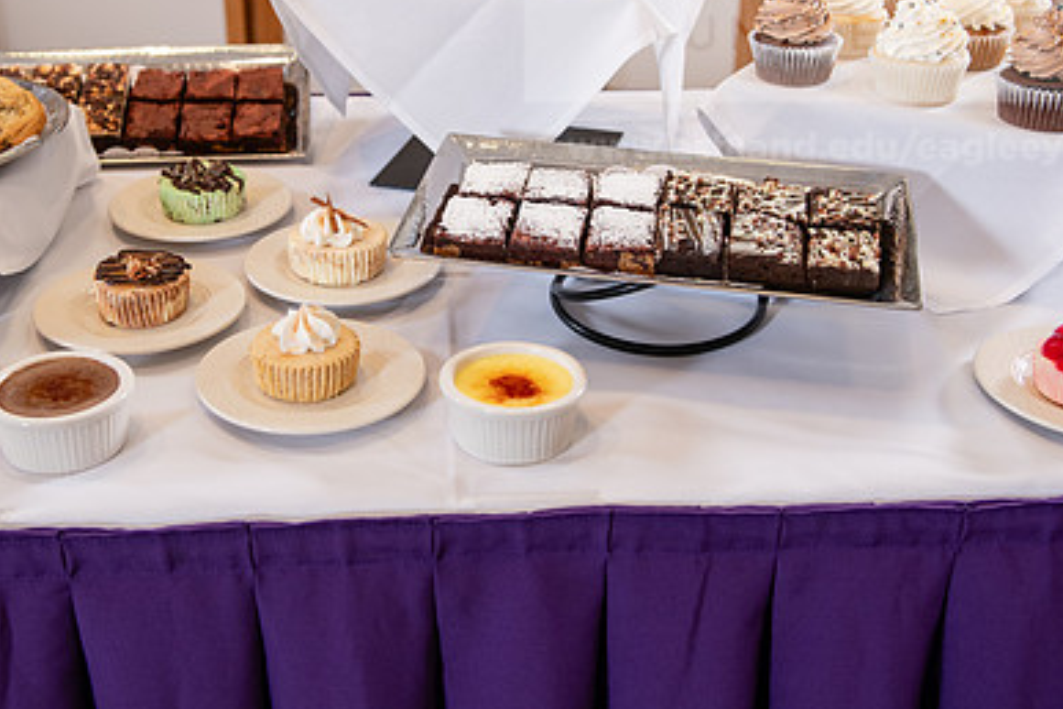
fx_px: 1506
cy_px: 205
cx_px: 442
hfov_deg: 38.8
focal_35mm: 51
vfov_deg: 26.2
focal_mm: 34
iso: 400
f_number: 3.5
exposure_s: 1/160
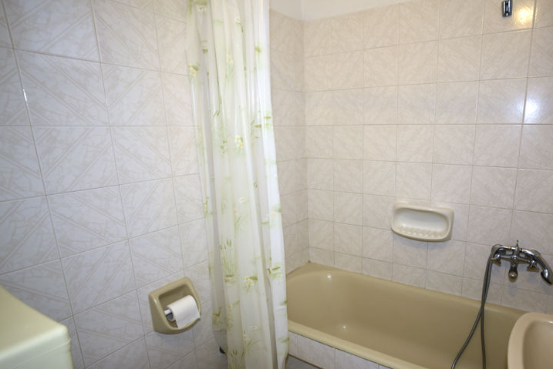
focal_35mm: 20
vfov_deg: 61.9
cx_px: 345
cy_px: 201
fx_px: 307
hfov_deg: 82.4
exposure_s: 1/60
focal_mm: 14
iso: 500
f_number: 3.2
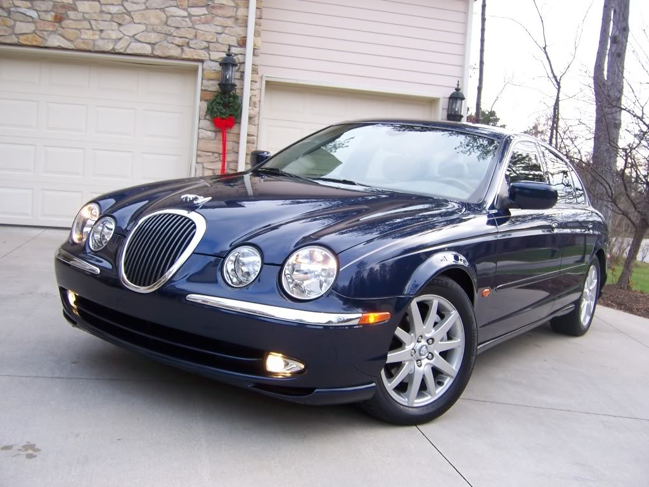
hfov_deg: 51.4
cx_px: 324
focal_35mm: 36
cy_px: 244
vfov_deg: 39.7
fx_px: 675
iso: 80
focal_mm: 6.2
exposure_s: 1/30
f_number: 2.8
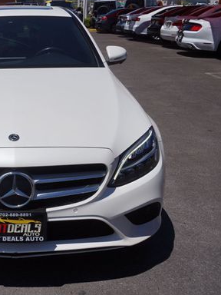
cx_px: -8
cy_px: 140
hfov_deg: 28.1
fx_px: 409
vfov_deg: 39.6
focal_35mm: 48
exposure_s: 1/500
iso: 100
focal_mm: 20
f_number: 11
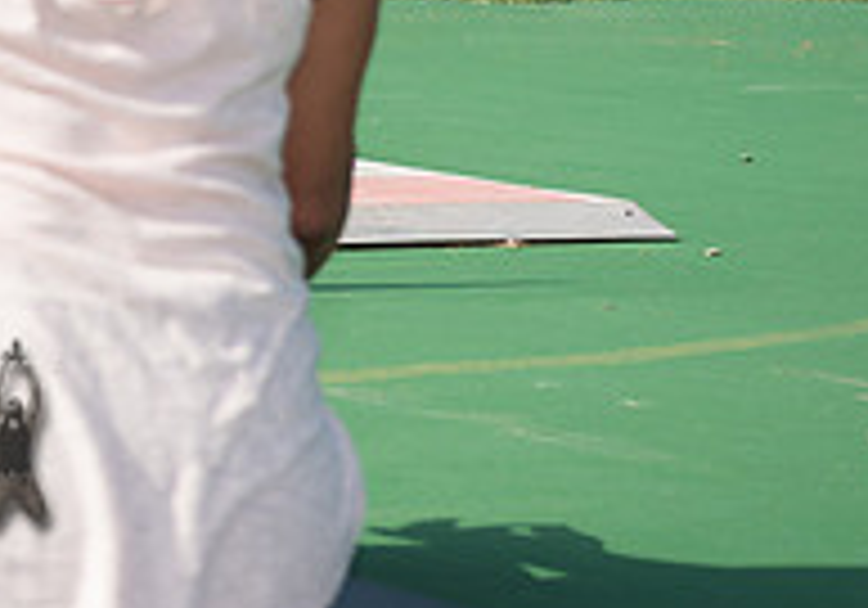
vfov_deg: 6.5
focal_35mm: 218
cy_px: -153
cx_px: -570
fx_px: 5337
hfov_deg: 9.0
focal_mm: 62
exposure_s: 1/1000
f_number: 4.5
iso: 200
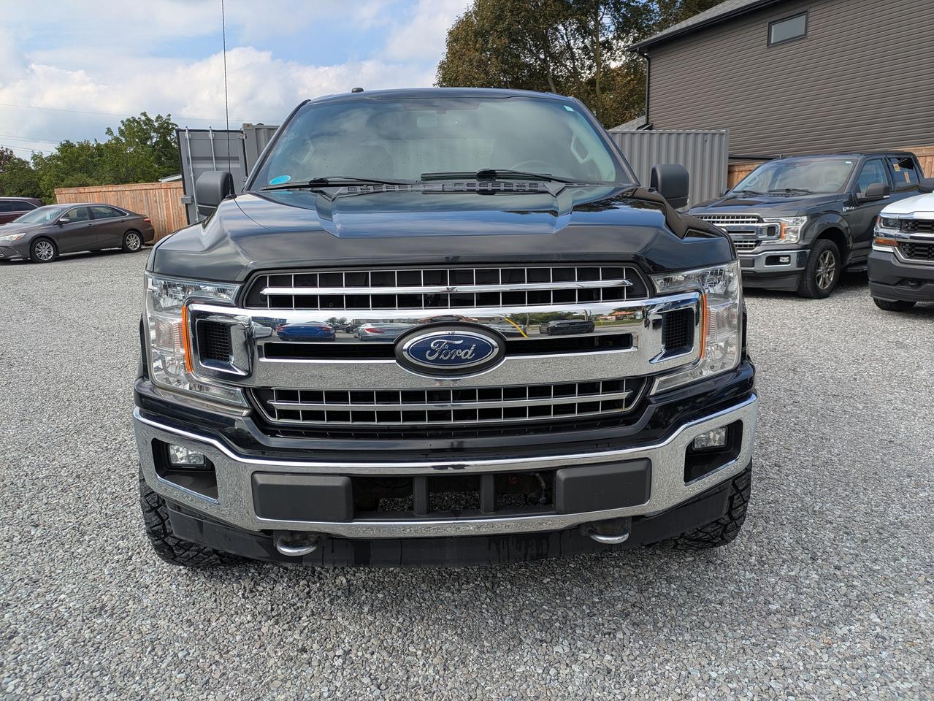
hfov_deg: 69.4
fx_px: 675
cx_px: 467
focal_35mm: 25
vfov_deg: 54.9
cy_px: 350
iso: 41
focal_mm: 5.43
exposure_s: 1/1449
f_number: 1.89
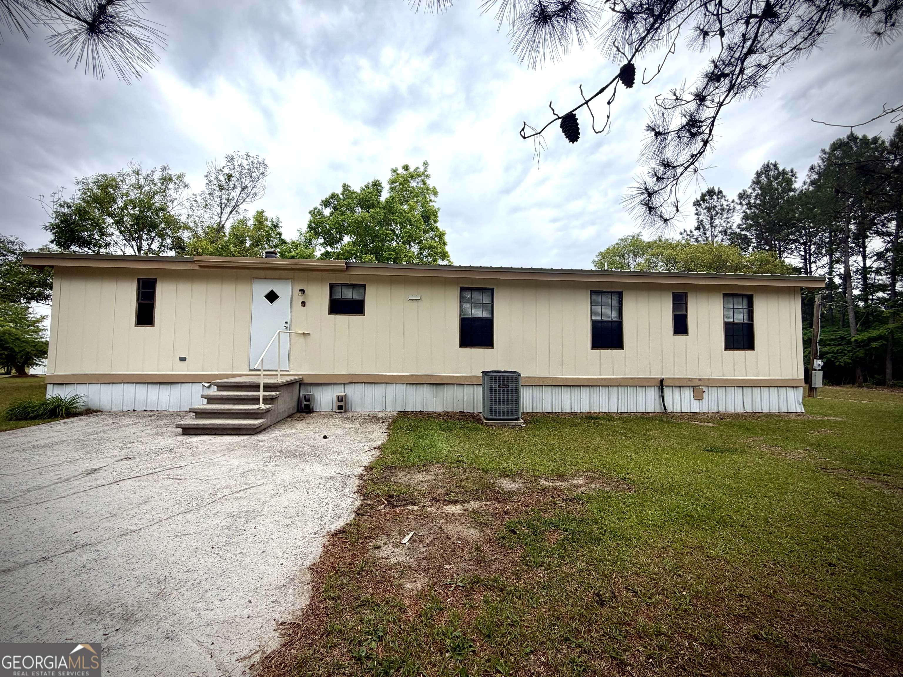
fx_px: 365
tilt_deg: +2.5
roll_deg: -0.1
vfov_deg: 85.7
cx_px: 452
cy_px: 338
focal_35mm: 14
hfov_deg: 102.1
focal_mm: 2.22
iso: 40
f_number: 2.2
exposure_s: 1/770
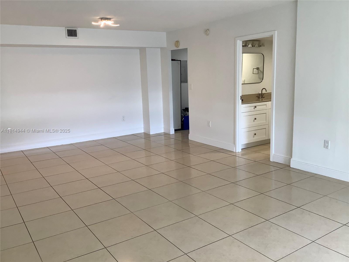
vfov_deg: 45.4
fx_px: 313
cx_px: 174
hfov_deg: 58.4
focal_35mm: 31
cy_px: 131
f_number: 2.4
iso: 50
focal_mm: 3.3
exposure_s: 1/60
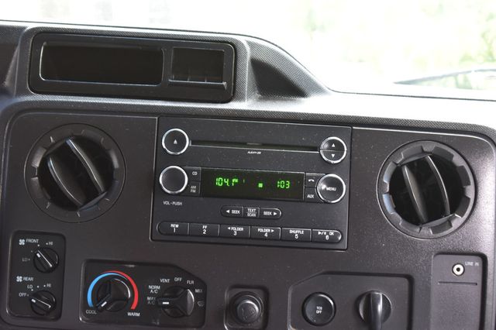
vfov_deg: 16.5
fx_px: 1136
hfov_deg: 24.6
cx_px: 248
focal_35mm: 82
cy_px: 165
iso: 500
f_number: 6.3
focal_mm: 55
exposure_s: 1/15
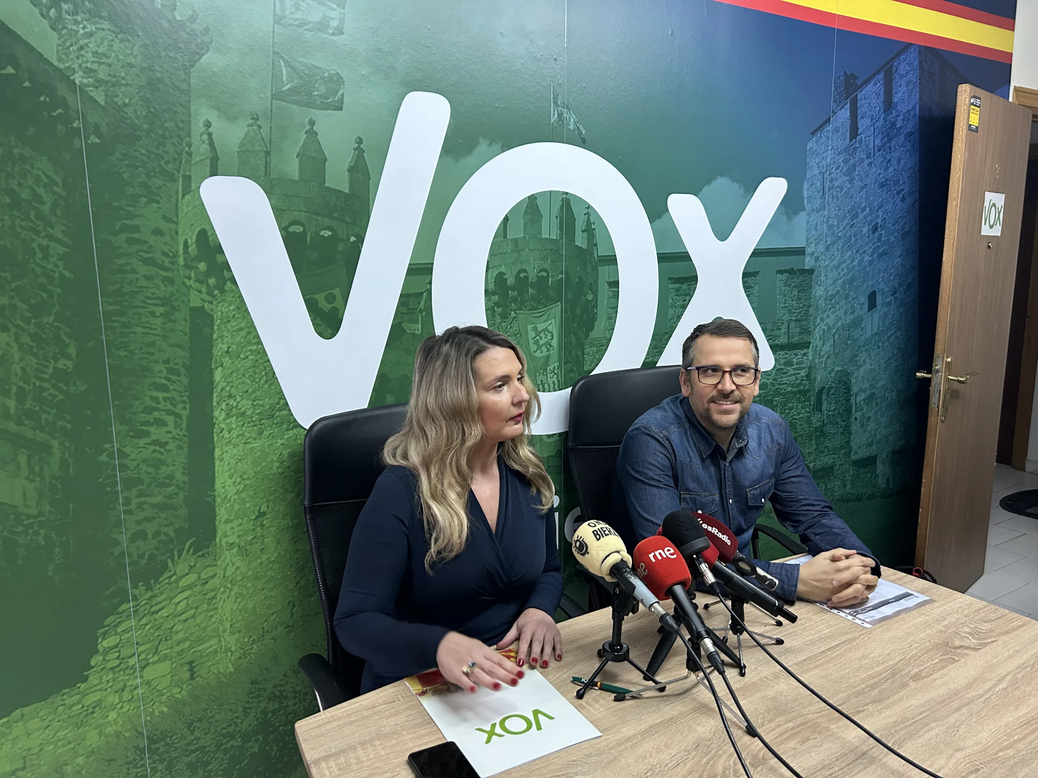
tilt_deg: -8.9
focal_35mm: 26
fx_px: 780
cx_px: 519
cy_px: 389
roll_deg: +0.8
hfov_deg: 67.3
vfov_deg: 53.1
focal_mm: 5.7
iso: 250
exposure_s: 1/50
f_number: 1.5
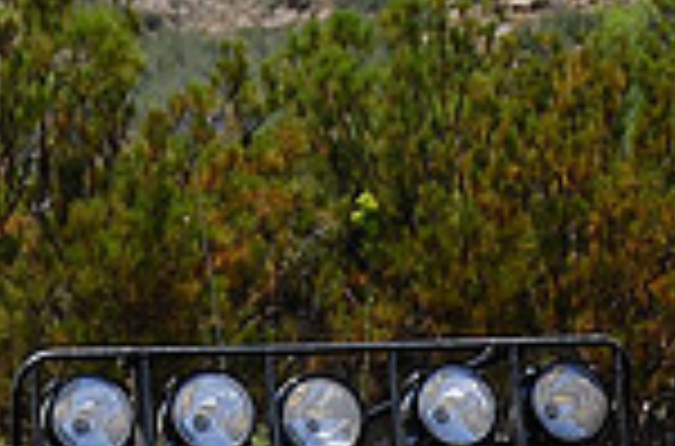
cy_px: 858
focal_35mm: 279
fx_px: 5215
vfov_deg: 4.8
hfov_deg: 7.4
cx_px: 279
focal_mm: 48
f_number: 7.1
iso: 200
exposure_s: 1/800
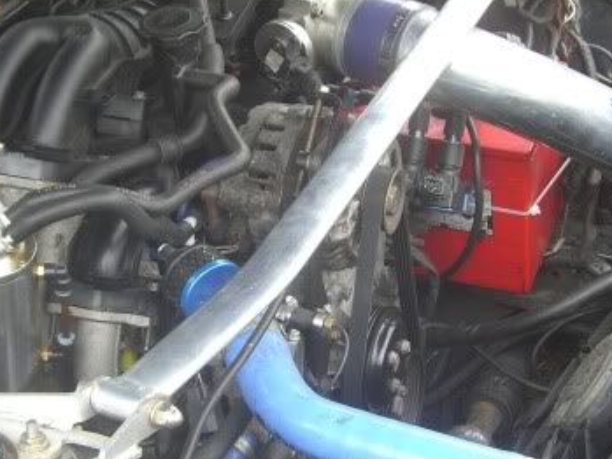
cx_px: 312
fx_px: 1539
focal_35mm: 87
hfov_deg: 22.5
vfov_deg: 17.0
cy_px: 254
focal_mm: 6.2
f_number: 2.7
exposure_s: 1/125
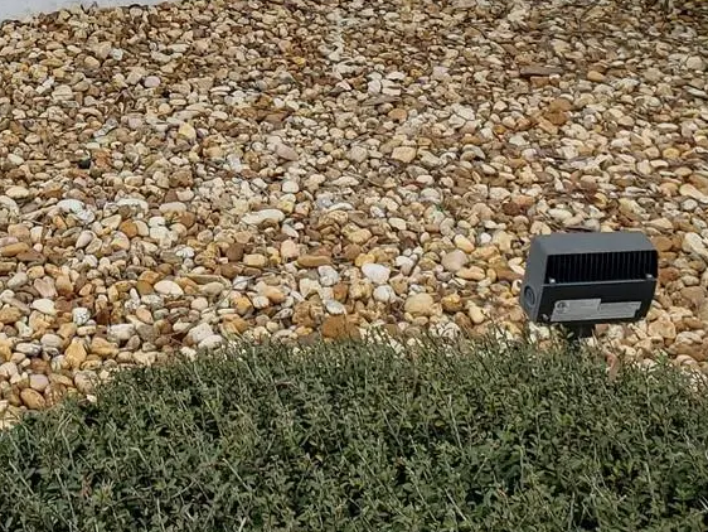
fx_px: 1514
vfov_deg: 18.1
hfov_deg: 25.7
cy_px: -221
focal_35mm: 74
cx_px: 107
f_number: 2.4
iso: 50
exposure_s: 1/784
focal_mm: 4.3
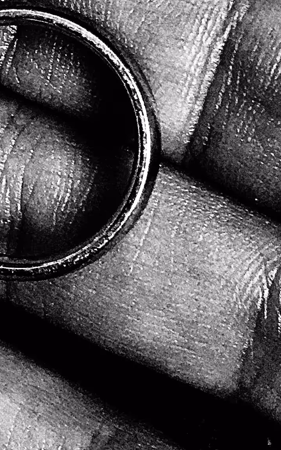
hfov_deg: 11.9
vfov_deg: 19.0
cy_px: 140
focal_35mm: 109
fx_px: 1335
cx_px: -11
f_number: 2.2
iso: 50
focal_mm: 4.15
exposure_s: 1/17
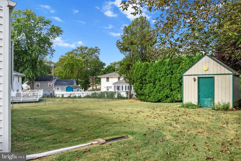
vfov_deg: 53.1
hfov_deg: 73.7
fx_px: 161
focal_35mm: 24
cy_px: 80
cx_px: 120
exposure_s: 1/100
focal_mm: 16
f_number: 9
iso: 250
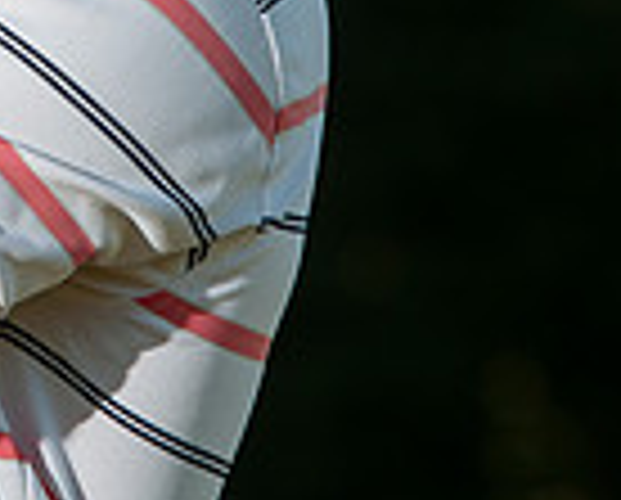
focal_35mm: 670
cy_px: -282
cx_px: -544
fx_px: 12340
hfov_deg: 2.9
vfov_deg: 2.3
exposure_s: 1/200
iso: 400
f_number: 5.6
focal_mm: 170
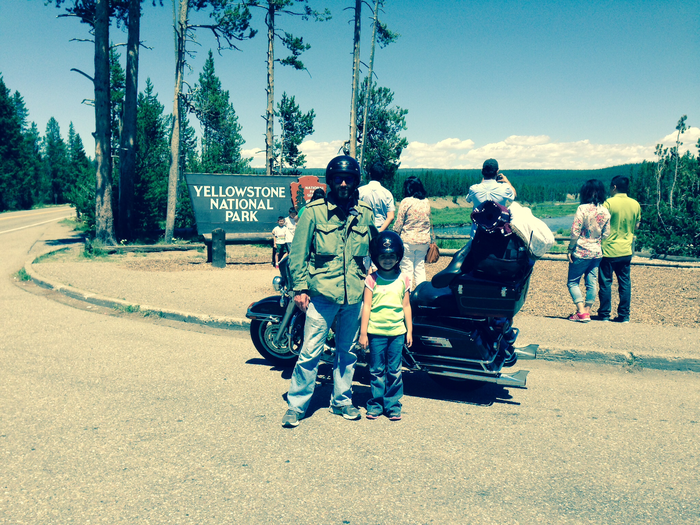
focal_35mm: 33
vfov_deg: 42.9
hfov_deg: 55.4
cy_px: 262
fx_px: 667
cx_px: 350
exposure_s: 1/1323
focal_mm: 4.12
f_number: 2.4
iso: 50
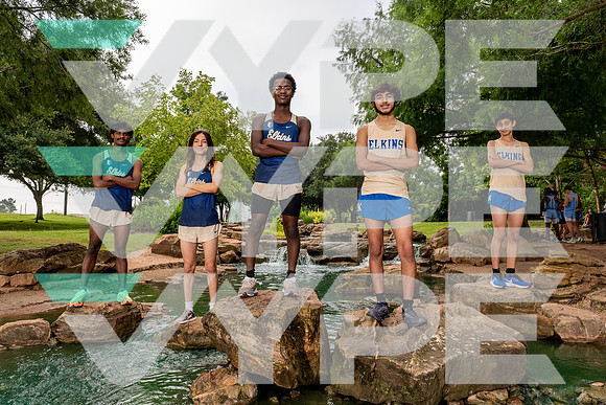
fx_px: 421
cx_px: 303
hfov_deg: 71.5
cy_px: 202
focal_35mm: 25
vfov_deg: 51.3
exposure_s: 1/250
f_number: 8
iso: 250
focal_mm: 25
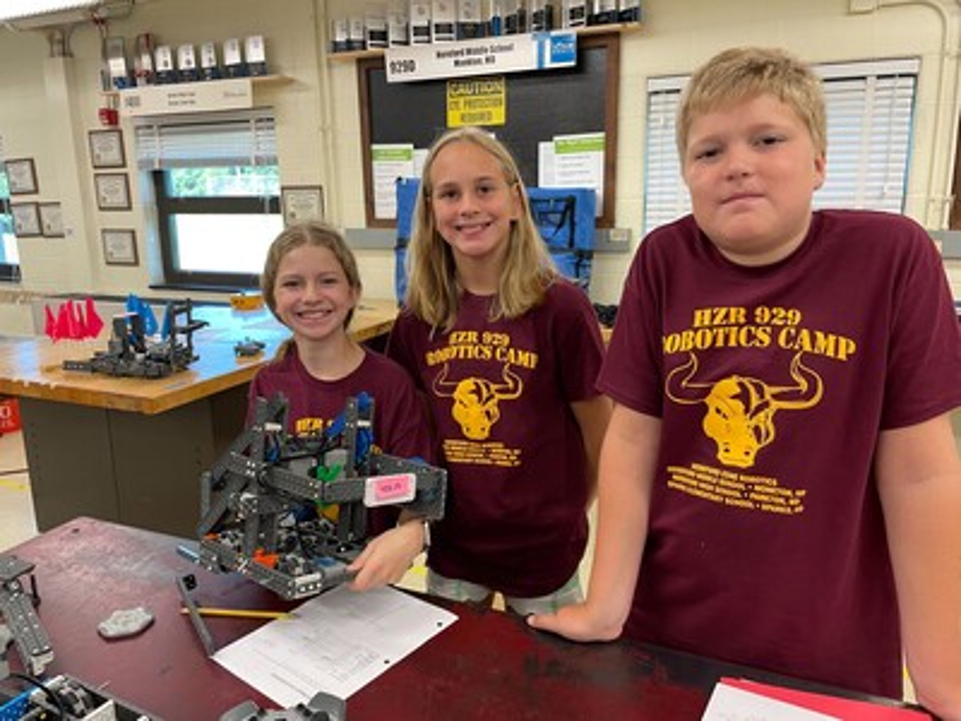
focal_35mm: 26
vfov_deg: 53.1
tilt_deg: -13.0
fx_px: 722
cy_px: 360
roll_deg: +1.6
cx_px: 480
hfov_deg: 67.3
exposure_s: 1/60
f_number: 1.6
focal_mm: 4.2
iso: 100
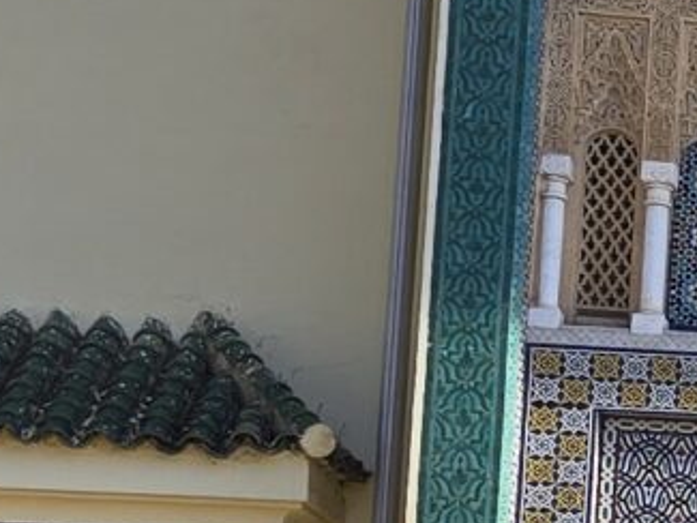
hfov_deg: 8.1
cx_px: 2507
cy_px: 757
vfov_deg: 8.1
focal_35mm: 181
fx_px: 3646
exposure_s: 1/364
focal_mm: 6.3
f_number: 1.7
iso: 12
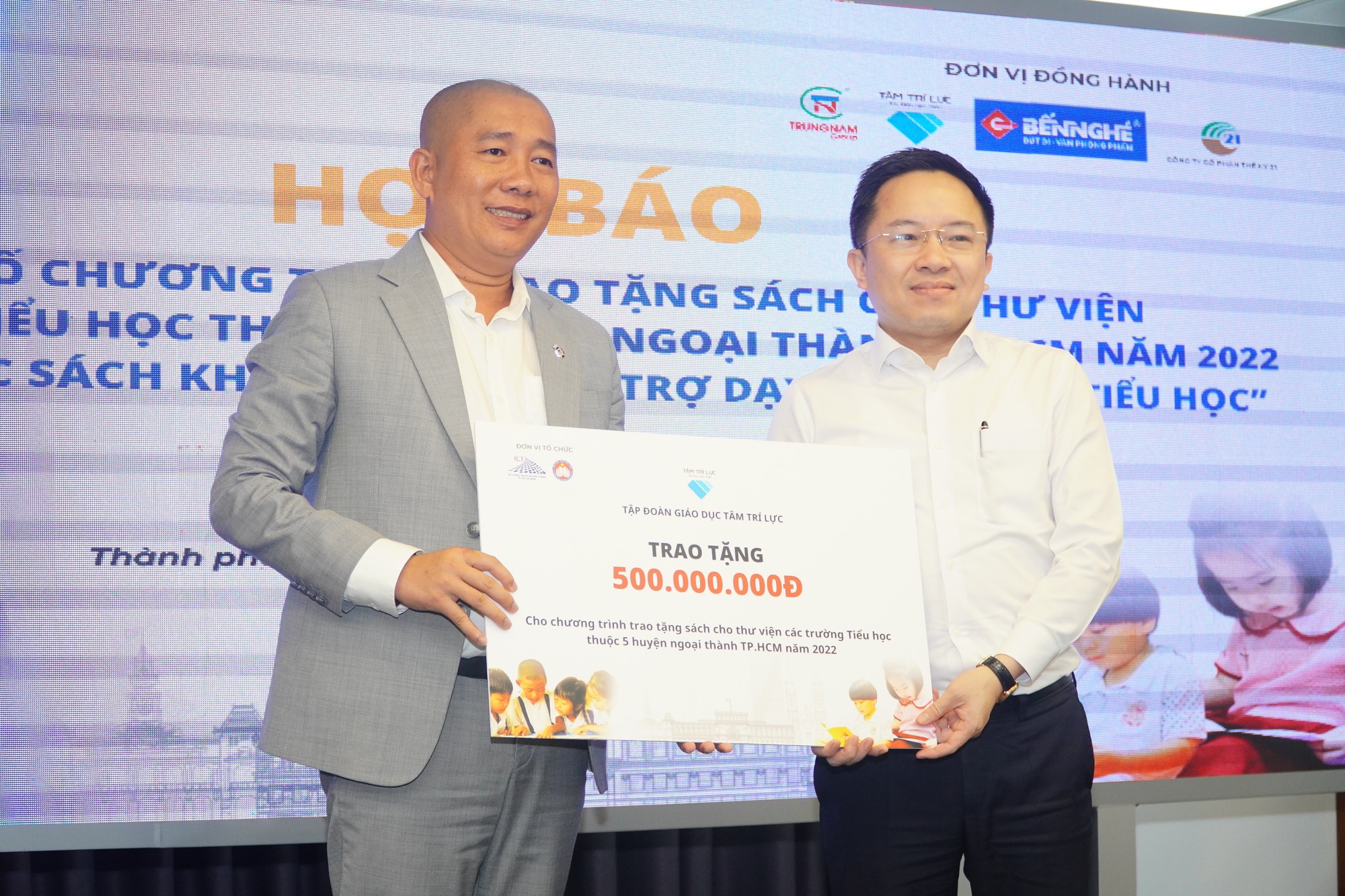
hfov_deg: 27.5
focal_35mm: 74
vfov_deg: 18.5
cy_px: 448
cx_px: 672
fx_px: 2746
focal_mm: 49
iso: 1000
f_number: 4
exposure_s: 1/100
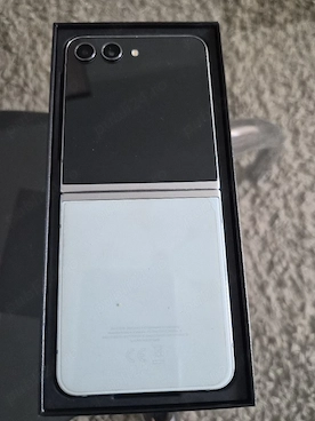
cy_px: 210
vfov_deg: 69.4
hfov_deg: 54.9
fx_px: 303
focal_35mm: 25
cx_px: 153
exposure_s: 1/100
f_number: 1.8
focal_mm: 5.4
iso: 1000
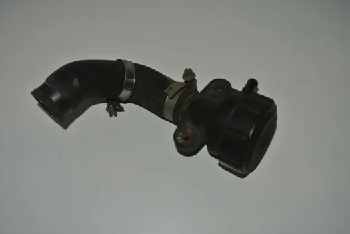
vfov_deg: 32.7
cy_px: 118
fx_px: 399
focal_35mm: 41
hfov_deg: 47.4
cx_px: 172
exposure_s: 1/60
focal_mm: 15.1
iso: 200
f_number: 4.2
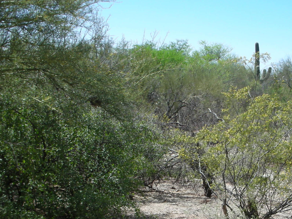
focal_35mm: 62
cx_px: 185
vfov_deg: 23.3
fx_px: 523
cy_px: 173
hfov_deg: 31.0
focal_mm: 5.8
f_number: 8.5
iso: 50
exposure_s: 1/68
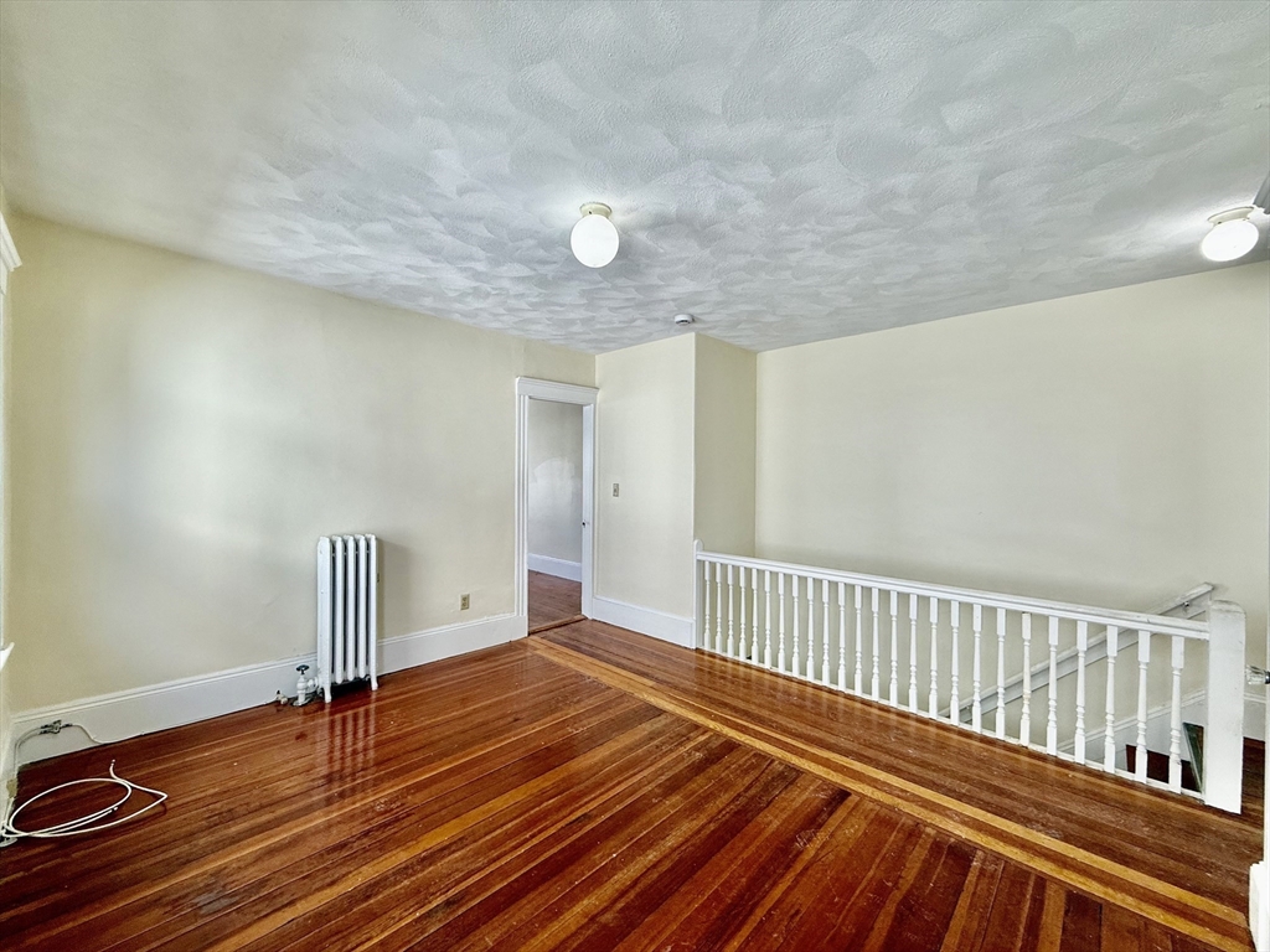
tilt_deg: -0.4
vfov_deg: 85.7
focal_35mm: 14
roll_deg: -0.5
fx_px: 514
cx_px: 635
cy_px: 476
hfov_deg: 102.1
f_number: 2.2
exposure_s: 1/120
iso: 80
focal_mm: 2.22
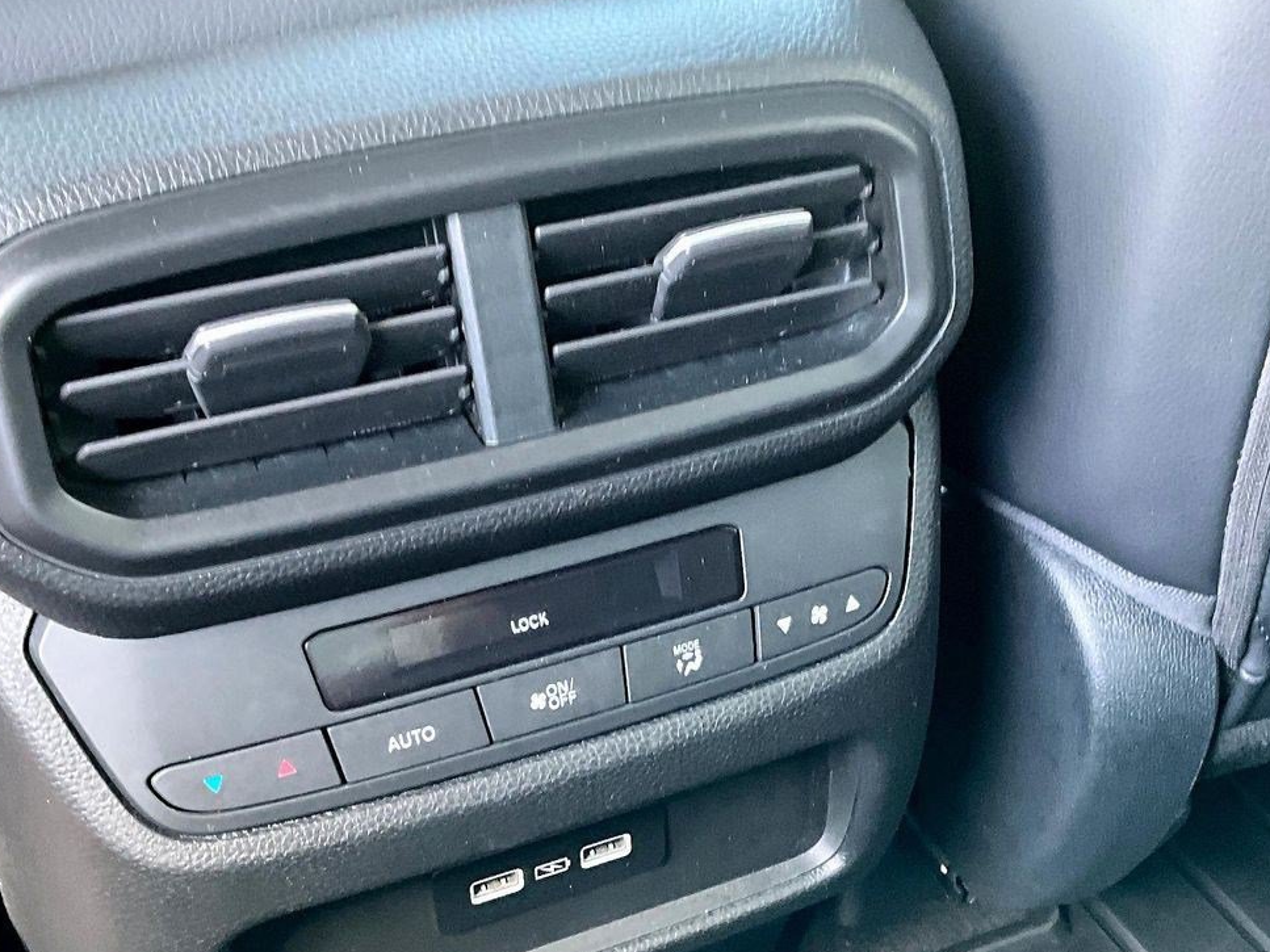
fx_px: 1761
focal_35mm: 48
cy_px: 667
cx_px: 717
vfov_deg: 29.9
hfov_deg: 39.6
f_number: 1.8
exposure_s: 1/41
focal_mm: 3
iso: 320
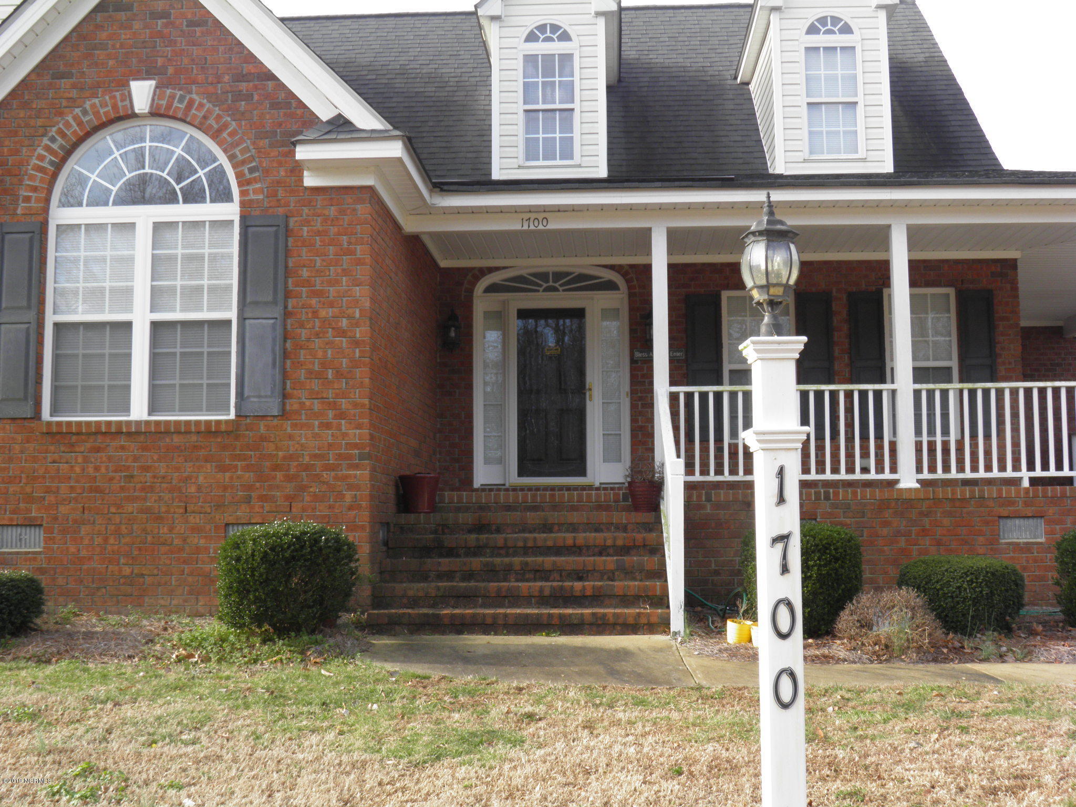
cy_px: 404
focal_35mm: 39
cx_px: 538
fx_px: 1212
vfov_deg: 36.8
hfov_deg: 47.9
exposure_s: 1/60
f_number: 5.1
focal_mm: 7.1
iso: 50
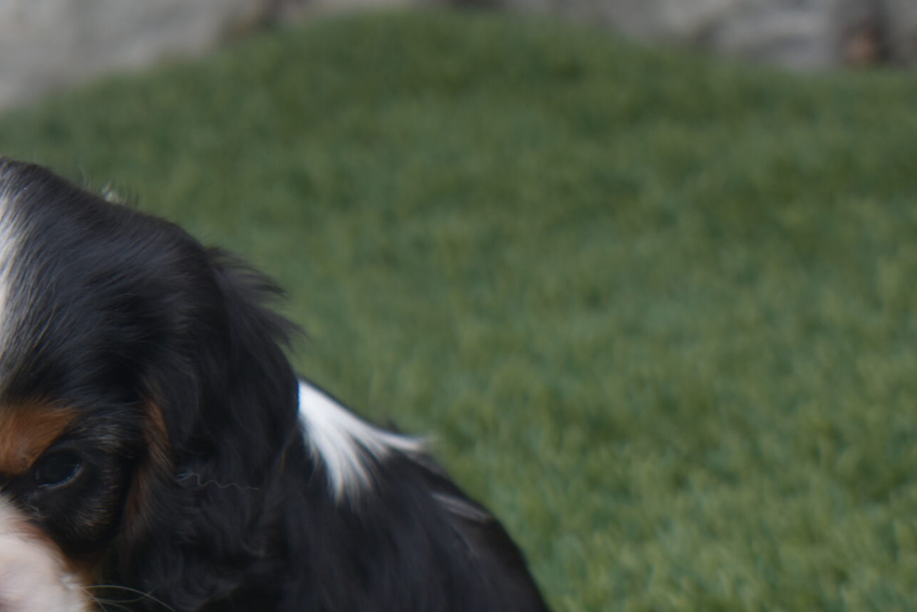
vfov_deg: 8.3
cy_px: 572
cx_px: 73
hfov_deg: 12.3
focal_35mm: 165
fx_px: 4204
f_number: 5.6
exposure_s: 1/320
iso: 200
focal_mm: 55
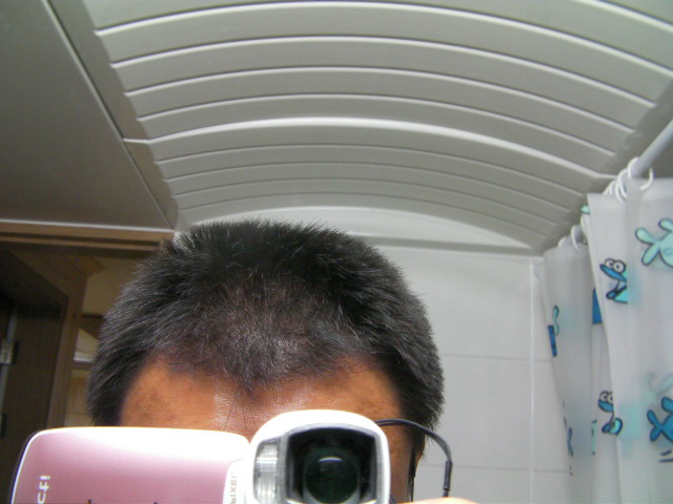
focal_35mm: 38
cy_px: 252
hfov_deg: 49.0
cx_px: 336
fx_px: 739
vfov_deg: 37.7
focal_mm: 6.8
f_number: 3.5
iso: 200
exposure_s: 1/24.3
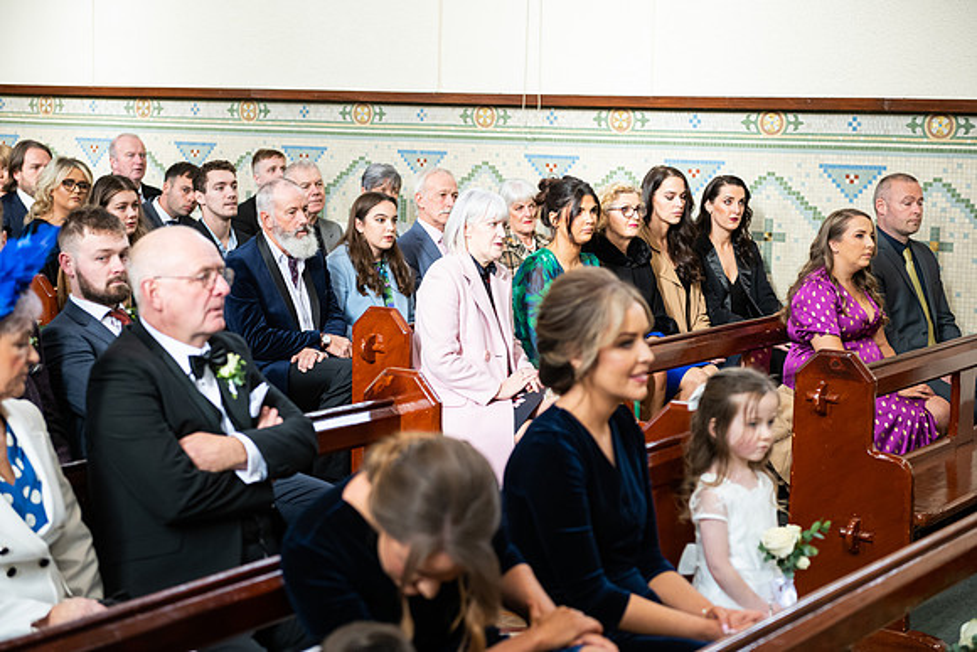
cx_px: 488
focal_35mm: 70
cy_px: 326
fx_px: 1900
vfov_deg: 19.5
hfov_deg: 28.8
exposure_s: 1/125
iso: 800
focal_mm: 70
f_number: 3.5
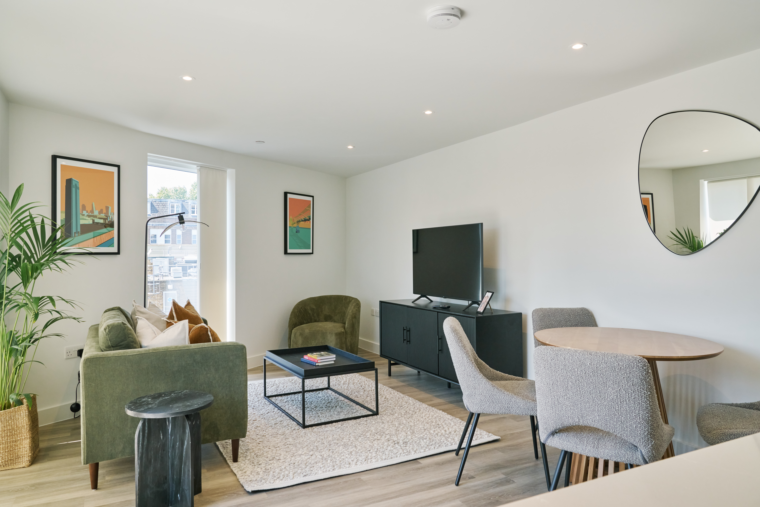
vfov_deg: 53.1
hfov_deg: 73.7
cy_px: 254
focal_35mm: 24
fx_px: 507
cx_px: 380
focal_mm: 24
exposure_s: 1/80
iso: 1000
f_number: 10
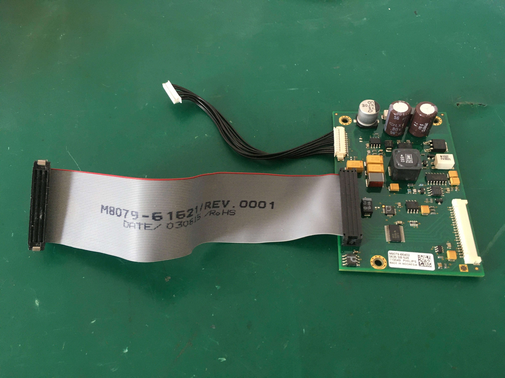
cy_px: 189
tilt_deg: -54.5
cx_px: 252
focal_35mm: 29
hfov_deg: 61.7
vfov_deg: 48.2
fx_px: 423
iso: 100
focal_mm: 4.15
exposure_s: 1/33
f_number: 2.2
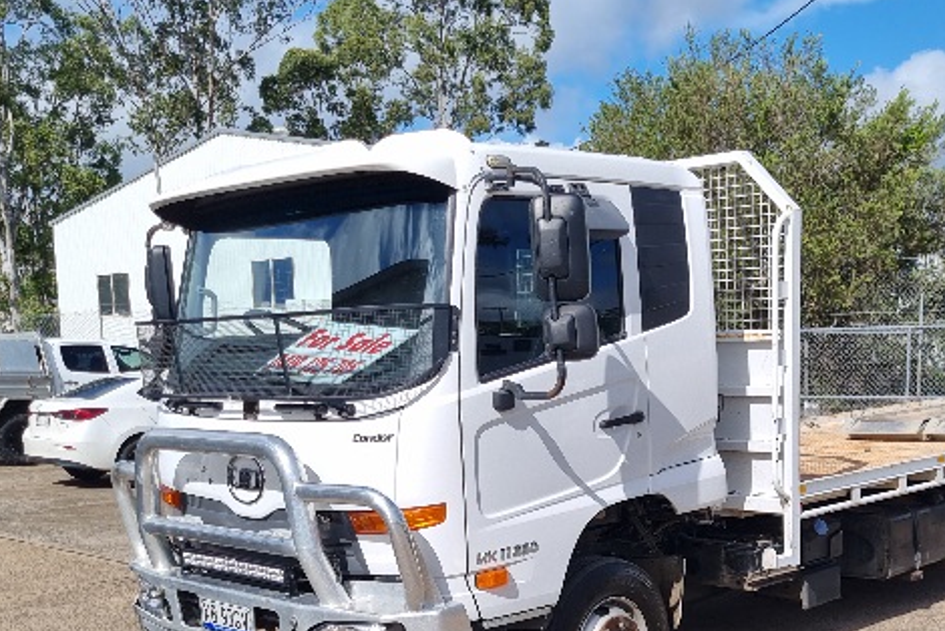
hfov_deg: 42.3
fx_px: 1208
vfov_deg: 28.7
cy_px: 498
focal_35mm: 46
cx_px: 605
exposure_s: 1/5000
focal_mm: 5.4
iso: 50
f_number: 1.8
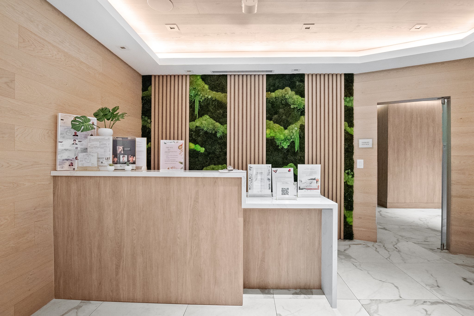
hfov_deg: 93.3
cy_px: 158
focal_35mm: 17
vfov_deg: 70.4
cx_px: 237
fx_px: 224
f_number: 8
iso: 14400
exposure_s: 1/20
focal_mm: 11.5
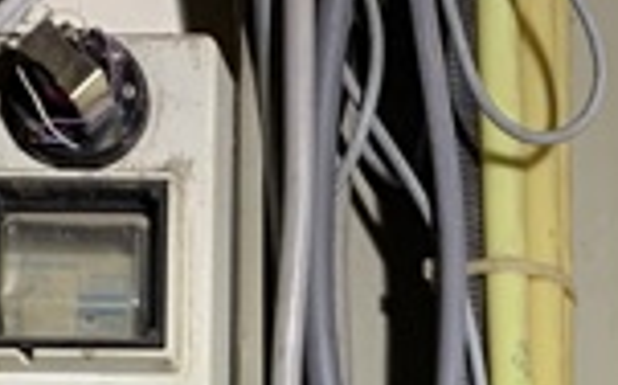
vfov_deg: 7.7
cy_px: 1175
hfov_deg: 14.0
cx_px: 679
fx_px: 2456
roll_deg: -0.1
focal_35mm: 146
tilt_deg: +2.6
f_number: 1.8
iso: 100
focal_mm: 4.25
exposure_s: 1/61
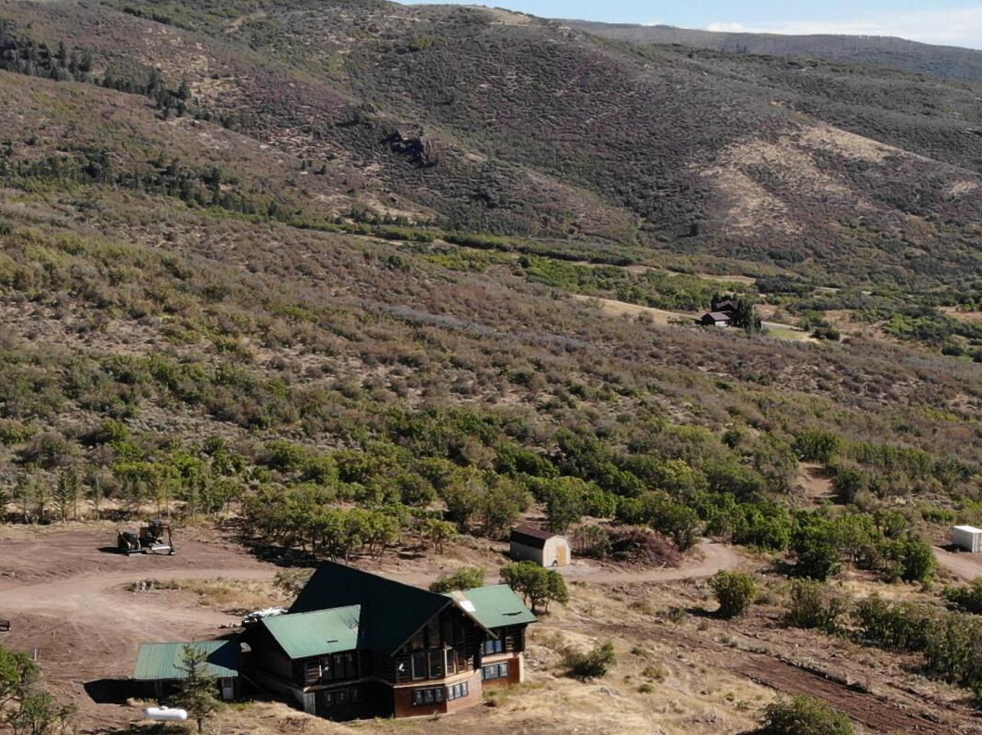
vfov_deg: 20.6
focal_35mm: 68
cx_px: 750
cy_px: 805
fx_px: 1928
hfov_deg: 28.1
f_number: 2.8
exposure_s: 1/100
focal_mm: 4.5
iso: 116
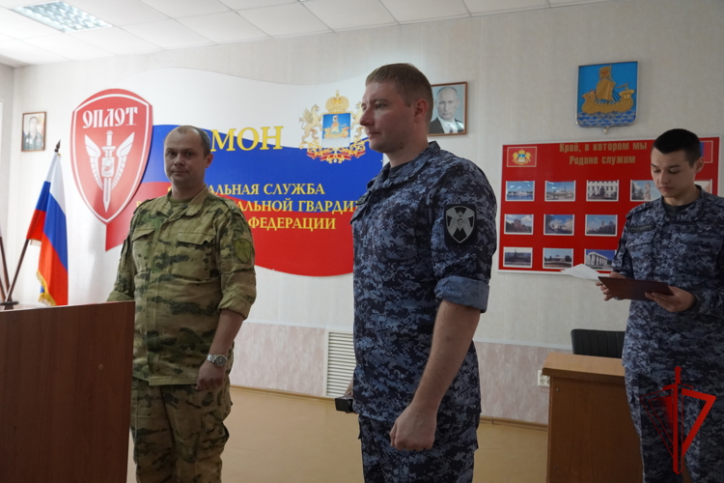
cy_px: 242
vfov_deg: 43.6
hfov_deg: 61.9
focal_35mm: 30
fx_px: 603
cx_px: 362
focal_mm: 20
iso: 2000
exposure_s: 1/160
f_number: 4
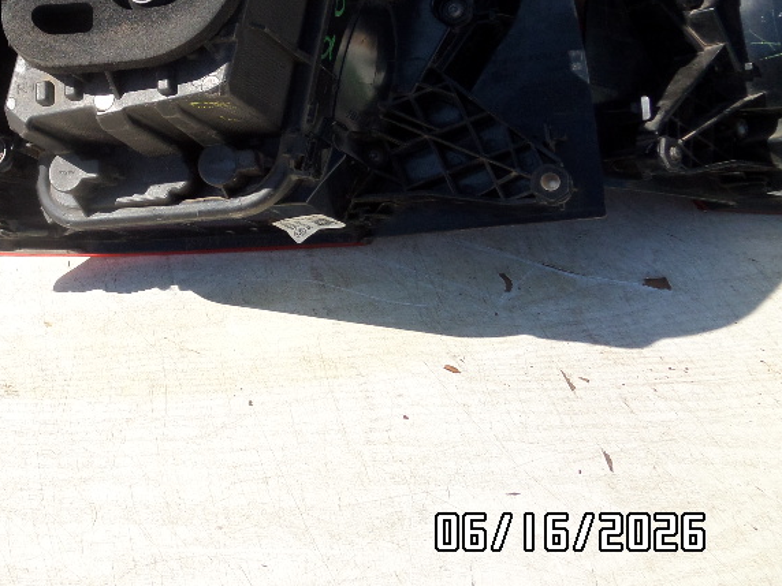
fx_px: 971
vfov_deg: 32.3
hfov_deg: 41.0
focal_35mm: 43
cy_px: 83
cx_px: 105
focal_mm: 4
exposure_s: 1/500
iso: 80
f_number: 3.6
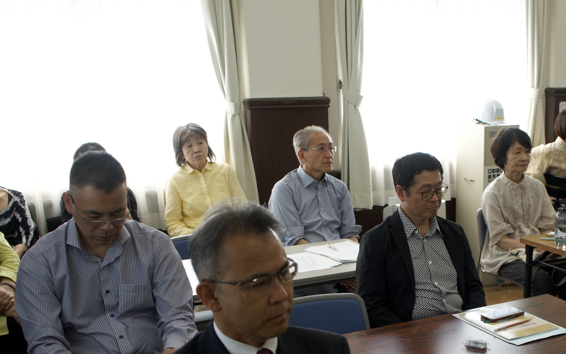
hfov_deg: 39.3
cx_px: 420
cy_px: 280
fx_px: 771
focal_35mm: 50
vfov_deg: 25.4
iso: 250
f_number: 4
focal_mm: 28
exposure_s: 1/160
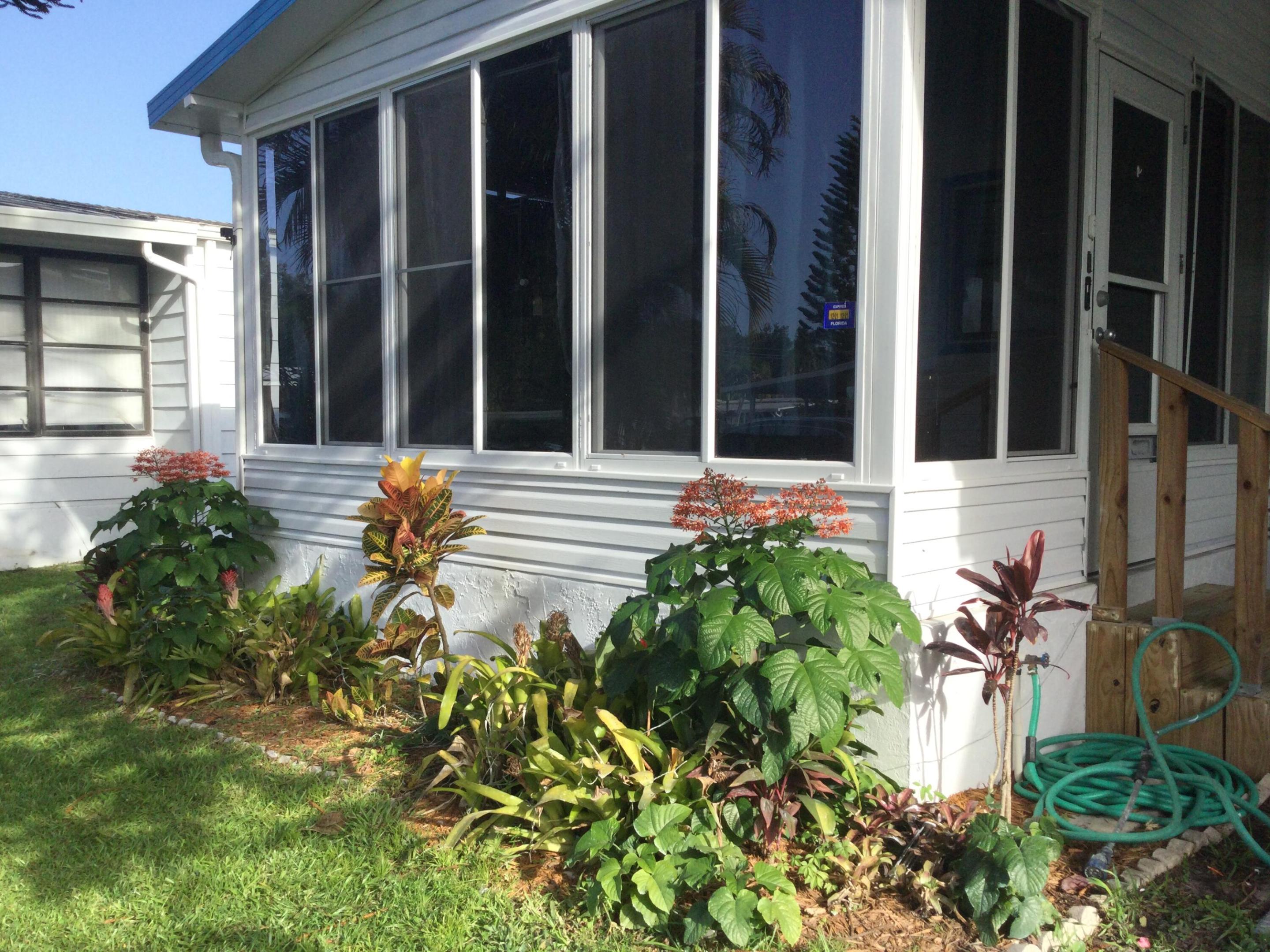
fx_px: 1137
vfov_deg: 45.4
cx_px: 635
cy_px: 476
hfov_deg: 58.4
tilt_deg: -2.2
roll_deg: -2.2
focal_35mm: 31
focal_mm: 3.3
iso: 25
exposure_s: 1/662
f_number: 2.4
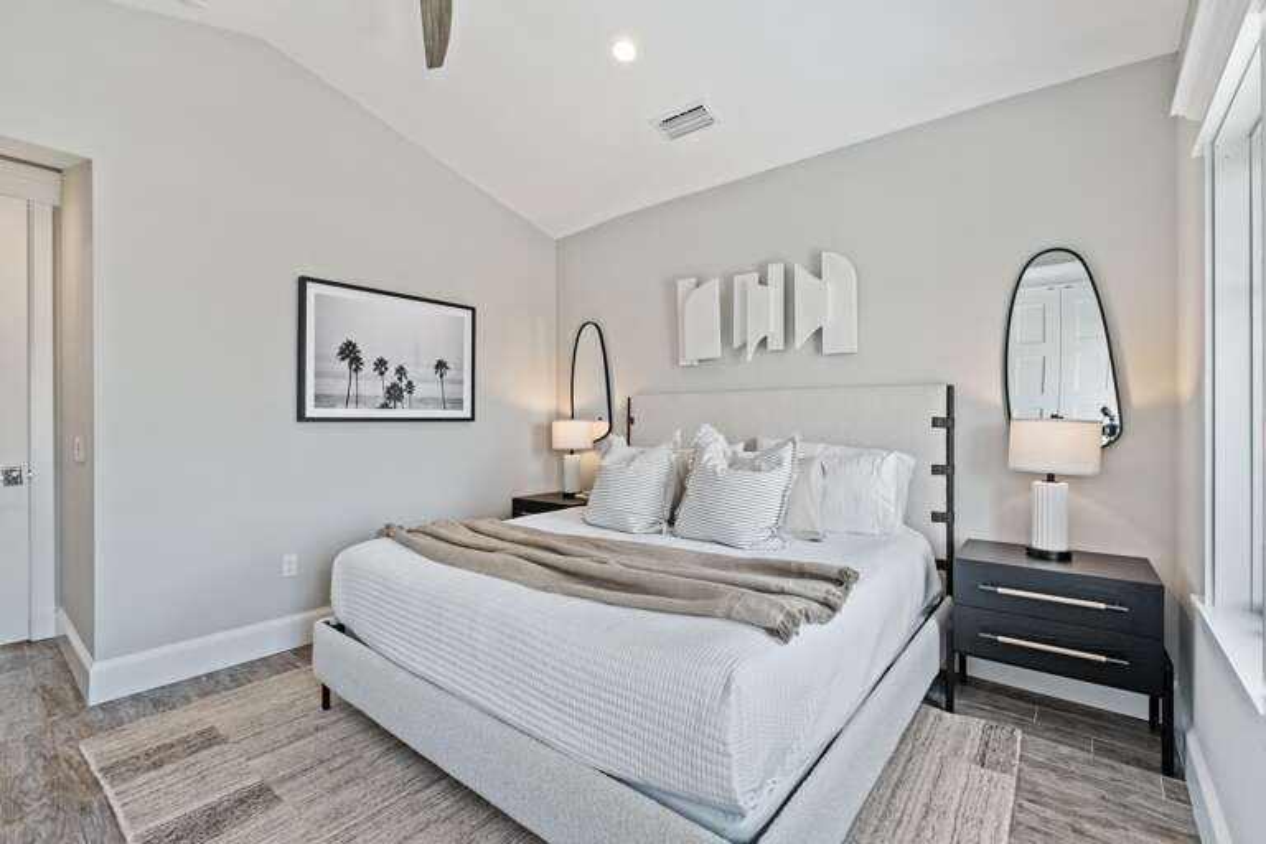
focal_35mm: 15
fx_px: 527
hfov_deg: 100.4
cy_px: 422
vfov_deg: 77.3
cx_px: 633
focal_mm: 10
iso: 640
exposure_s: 1/8
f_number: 10
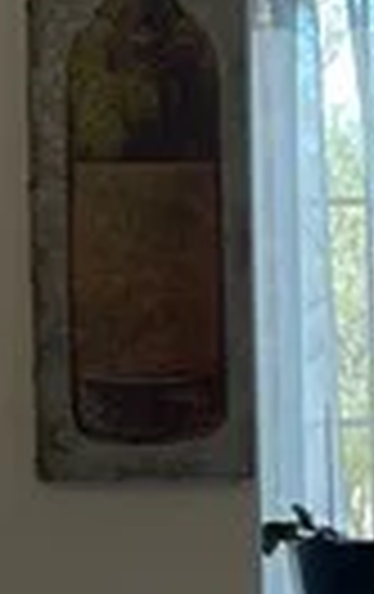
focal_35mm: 205
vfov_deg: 10.2
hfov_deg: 6.1
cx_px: -599
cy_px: 248
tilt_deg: +2.9
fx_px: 3329
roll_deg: -0.7
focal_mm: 5.1
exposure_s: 1/120
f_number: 1.6
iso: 64
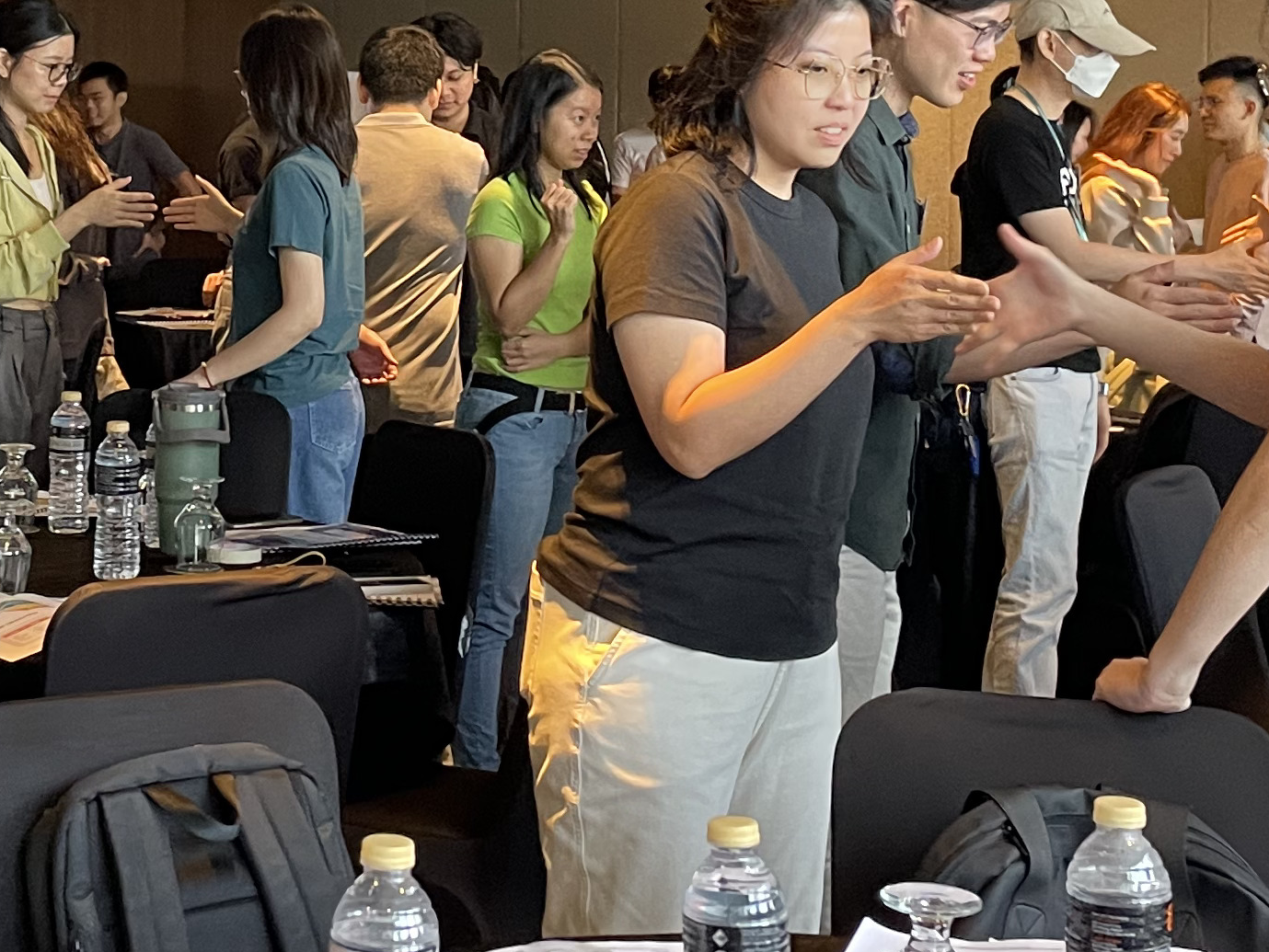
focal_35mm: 76
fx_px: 2787
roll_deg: +0.5
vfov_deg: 18.9
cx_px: 317
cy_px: 22
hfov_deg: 25.4
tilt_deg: +0.3
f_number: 1.6
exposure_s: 1/50
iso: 320
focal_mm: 4.2
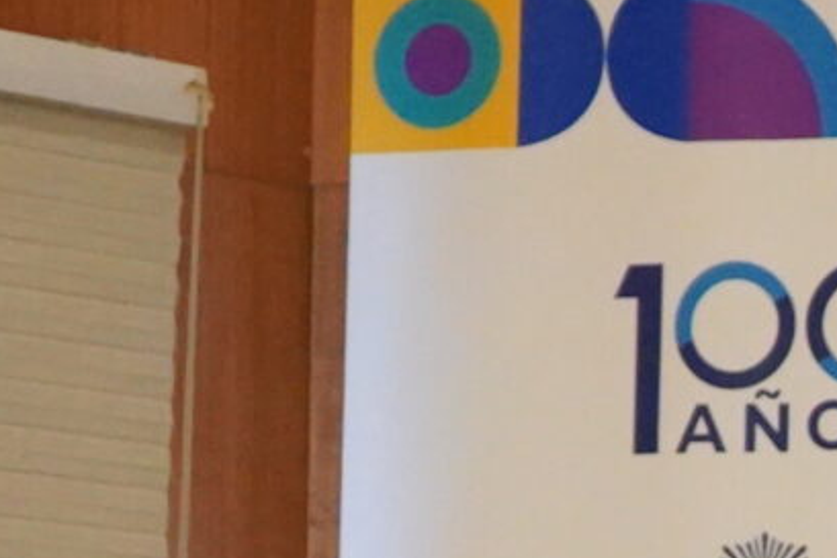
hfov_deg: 6.6
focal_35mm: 294
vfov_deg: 4.6
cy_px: 1074
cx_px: 2153
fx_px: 6838
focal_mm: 47
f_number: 4.5
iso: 10000
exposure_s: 1/160
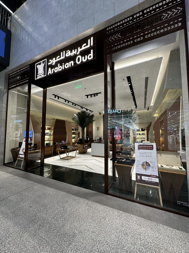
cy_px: 126
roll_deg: +0.0
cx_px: 94
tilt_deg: +3.8
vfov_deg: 102.1
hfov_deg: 85.7
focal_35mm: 14
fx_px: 102
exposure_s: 1/100
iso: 100
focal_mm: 2.22
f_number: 2.2
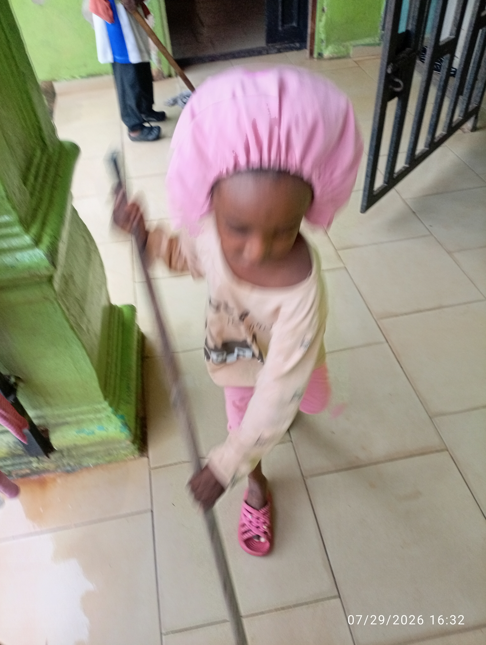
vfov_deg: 65.2
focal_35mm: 27
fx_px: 504
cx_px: 243
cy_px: 322
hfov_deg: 51.5
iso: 243
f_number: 1.8
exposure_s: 1/50
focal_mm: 3.84
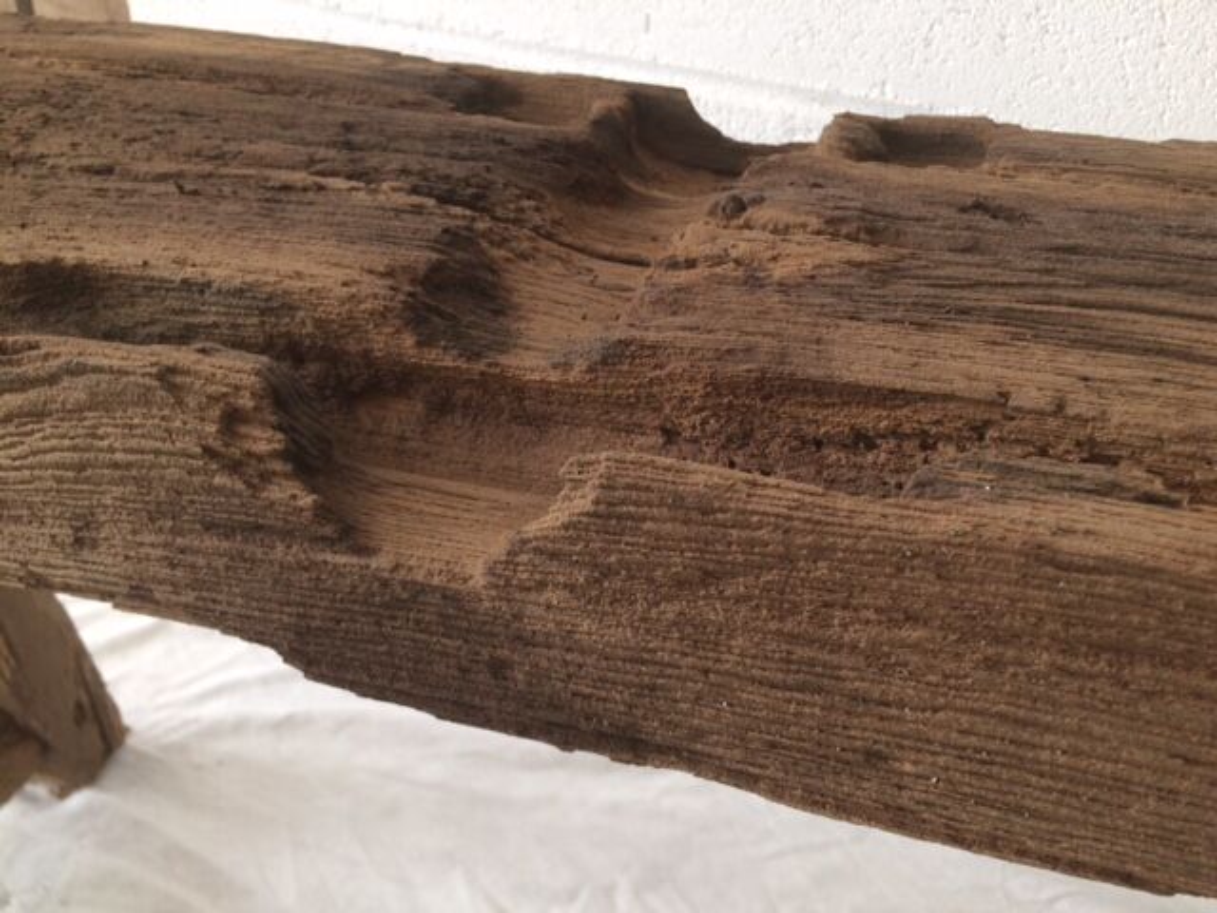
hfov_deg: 61.7
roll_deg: -2.3
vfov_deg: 48.2
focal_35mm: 29
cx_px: 608
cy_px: 456
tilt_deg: -33.9
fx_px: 1020
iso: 50
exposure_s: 1/50
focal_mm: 4.15
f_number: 2.2
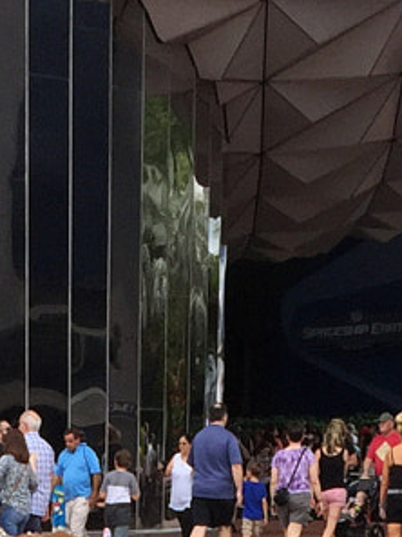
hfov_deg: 9.4
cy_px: 1217
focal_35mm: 157
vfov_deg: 10.9
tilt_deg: -17.2
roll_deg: +2.1
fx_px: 2431
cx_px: 27
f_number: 2.2
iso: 32
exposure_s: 1/824
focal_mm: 4.15
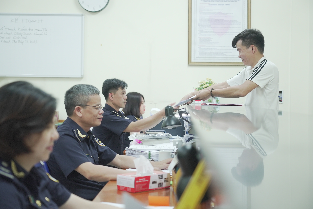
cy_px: 104
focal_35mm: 63
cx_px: 156
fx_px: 548
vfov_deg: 21.6
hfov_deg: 31.9
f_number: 4
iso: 1600
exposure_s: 1/50
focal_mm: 63
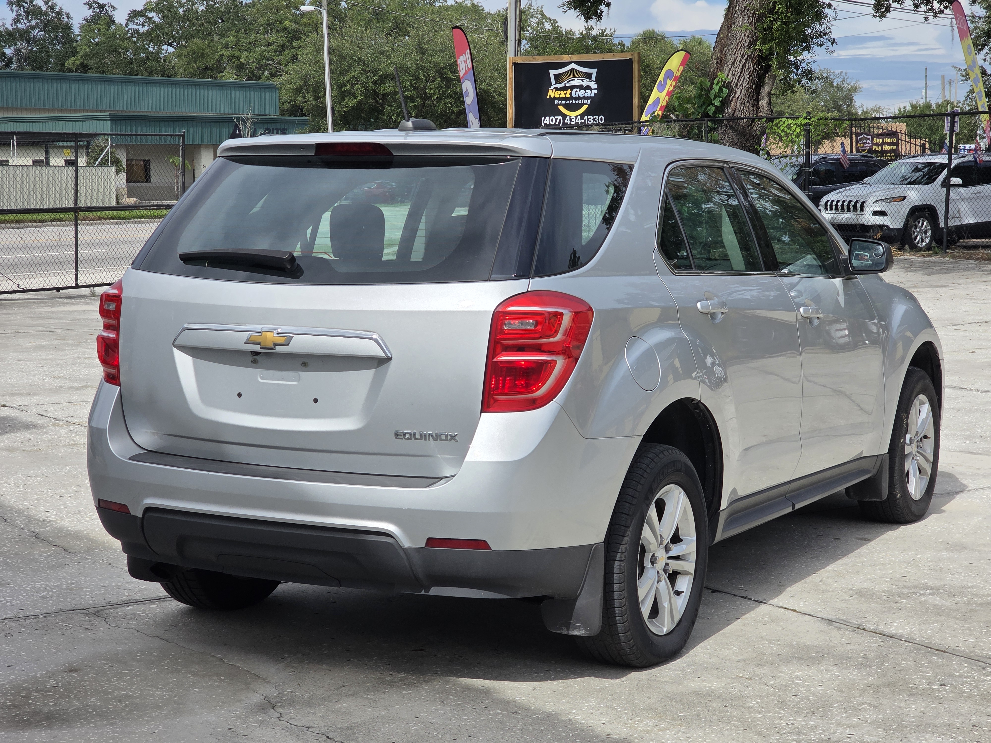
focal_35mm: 69
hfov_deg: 28.2
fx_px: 1975
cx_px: 496
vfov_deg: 21.3
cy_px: 372
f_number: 2.4
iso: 50
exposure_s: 1/2961
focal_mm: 7.9
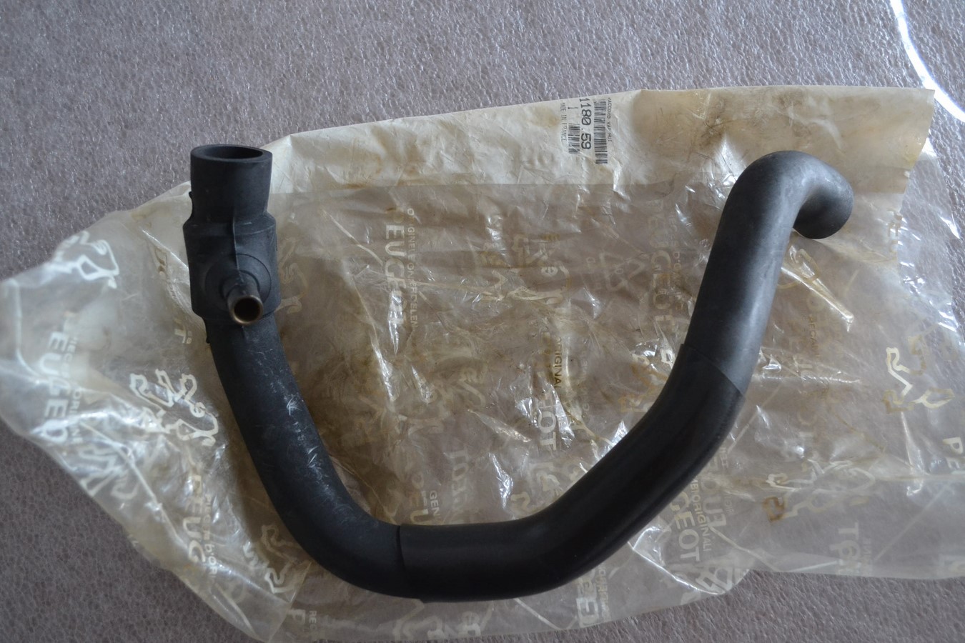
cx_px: 482
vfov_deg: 40.0
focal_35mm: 33
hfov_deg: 57.2
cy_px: 322
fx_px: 885
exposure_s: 1/60
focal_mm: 22
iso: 1250
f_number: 4
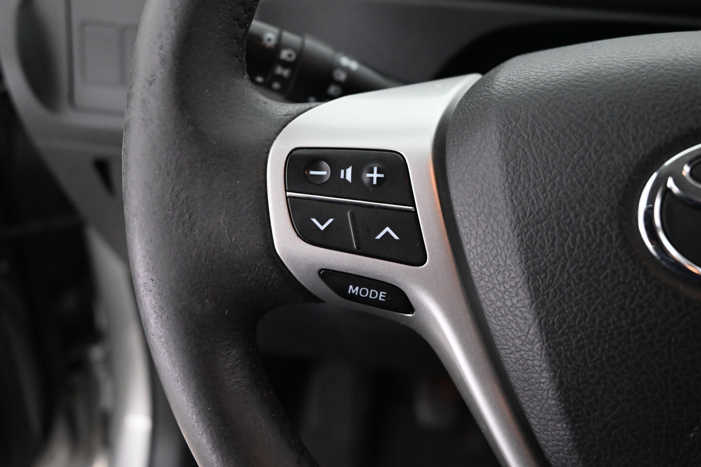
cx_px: 350
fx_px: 681
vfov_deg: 37.9
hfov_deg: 54.4
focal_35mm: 35
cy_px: 234
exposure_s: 1/60
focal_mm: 35
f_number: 5
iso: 6400
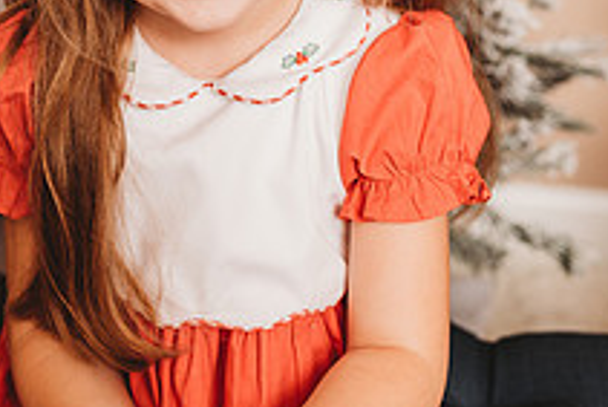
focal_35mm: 66
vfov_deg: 19.5
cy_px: -76
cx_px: 170
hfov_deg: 30.1
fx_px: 1115
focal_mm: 24
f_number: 2.8
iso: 100
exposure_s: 1/160
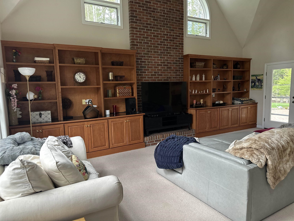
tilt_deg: -5.3
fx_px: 204
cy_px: 110
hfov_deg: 71.6
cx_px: 147
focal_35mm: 24
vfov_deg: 56.8
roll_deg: +2.0
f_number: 1.78
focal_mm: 6.86
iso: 200
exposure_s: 1/120
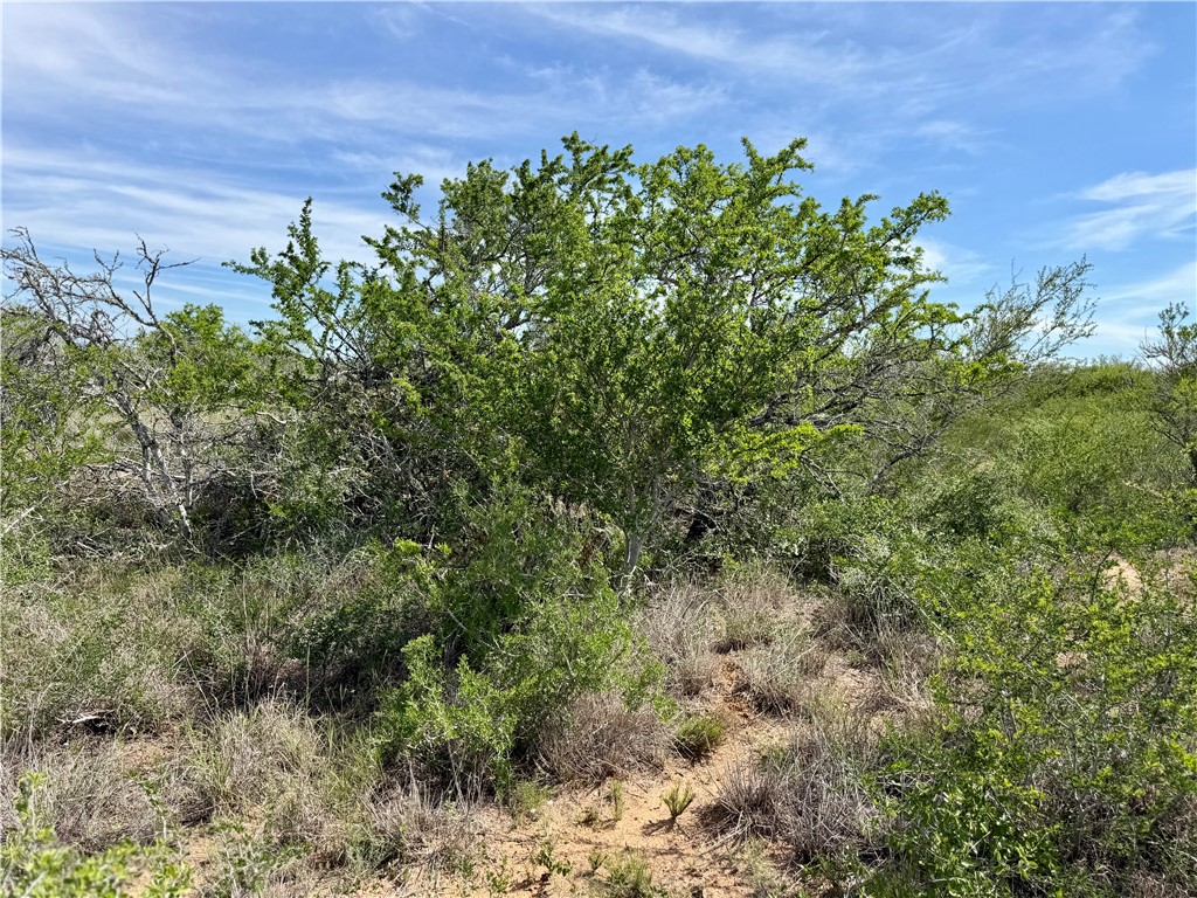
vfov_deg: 56.8
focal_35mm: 24
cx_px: 598
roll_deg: -1.2
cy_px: 449
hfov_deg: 71.6
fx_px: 830
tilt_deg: -4.9
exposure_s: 1/3279
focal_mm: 6.76
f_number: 1.78
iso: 80
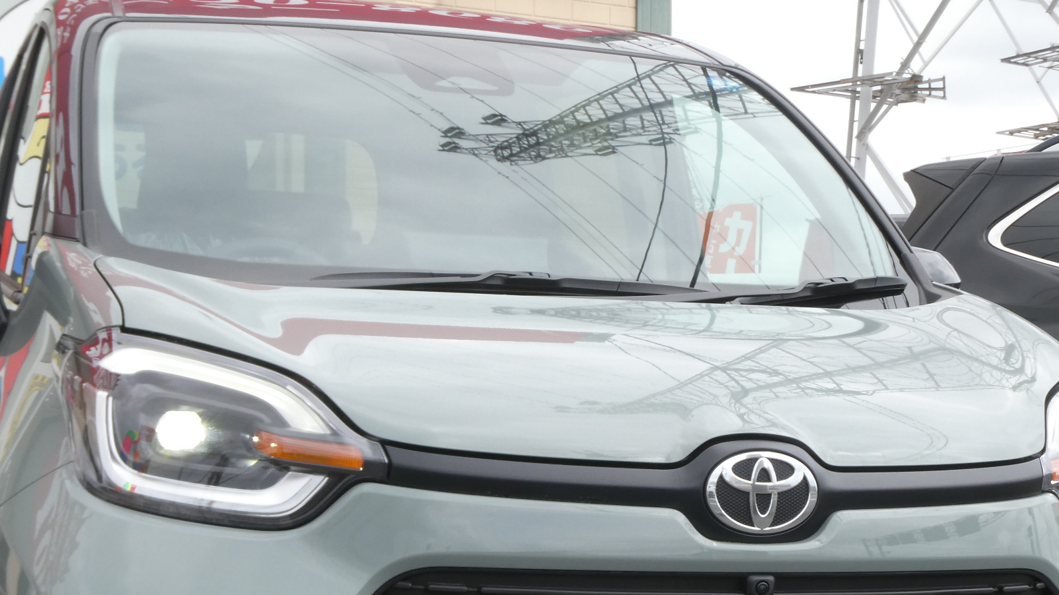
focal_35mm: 72
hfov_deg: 29.4
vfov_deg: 16.6
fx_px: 2022
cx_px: 539
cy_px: 505
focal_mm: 7.2
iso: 80
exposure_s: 1/160
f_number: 5.6
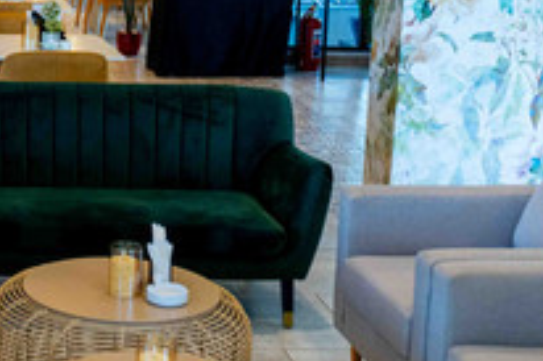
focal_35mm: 87
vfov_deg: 15.5
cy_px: 49
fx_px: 1311
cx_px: -113
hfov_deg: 21.7
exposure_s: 1/50
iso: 2000
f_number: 5
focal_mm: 28
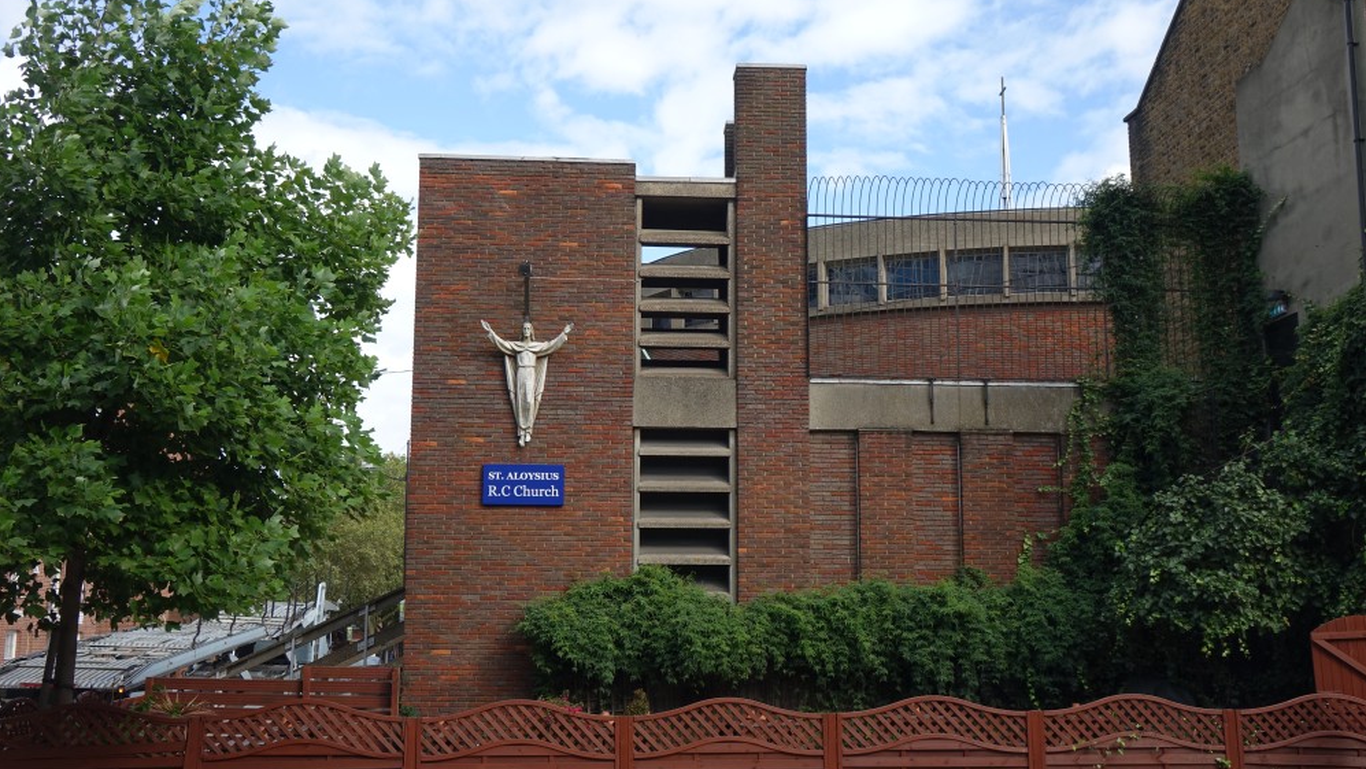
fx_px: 1485
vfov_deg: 29.0
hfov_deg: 49.4
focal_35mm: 41
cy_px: 417
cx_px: 684
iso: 125
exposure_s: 1/400
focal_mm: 14.24
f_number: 4
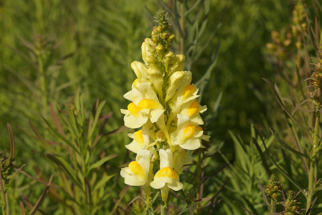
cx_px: 161
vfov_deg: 9.1
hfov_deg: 13.7
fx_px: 1342
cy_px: 108
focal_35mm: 150
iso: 100
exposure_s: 1/250
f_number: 8
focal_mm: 100
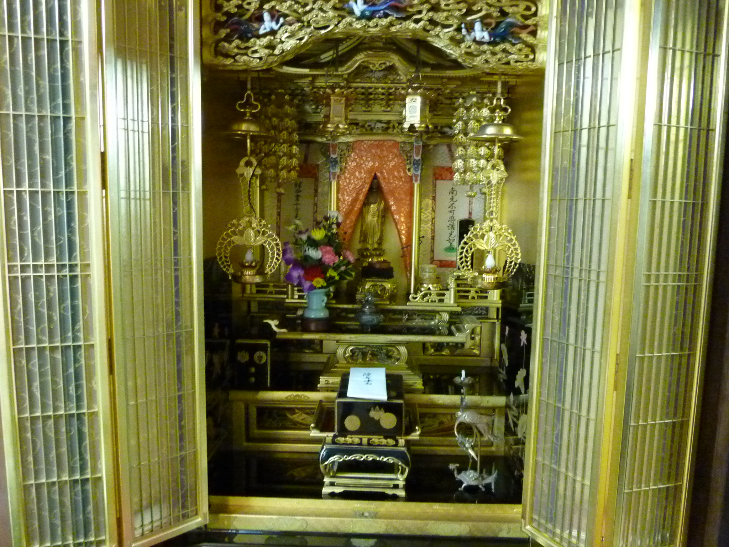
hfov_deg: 69.4
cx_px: 364
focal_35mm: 25
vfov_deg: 54.9
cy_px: 274
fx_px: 526
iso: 800
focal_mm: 4.1
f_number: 3.3
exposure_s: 1/13
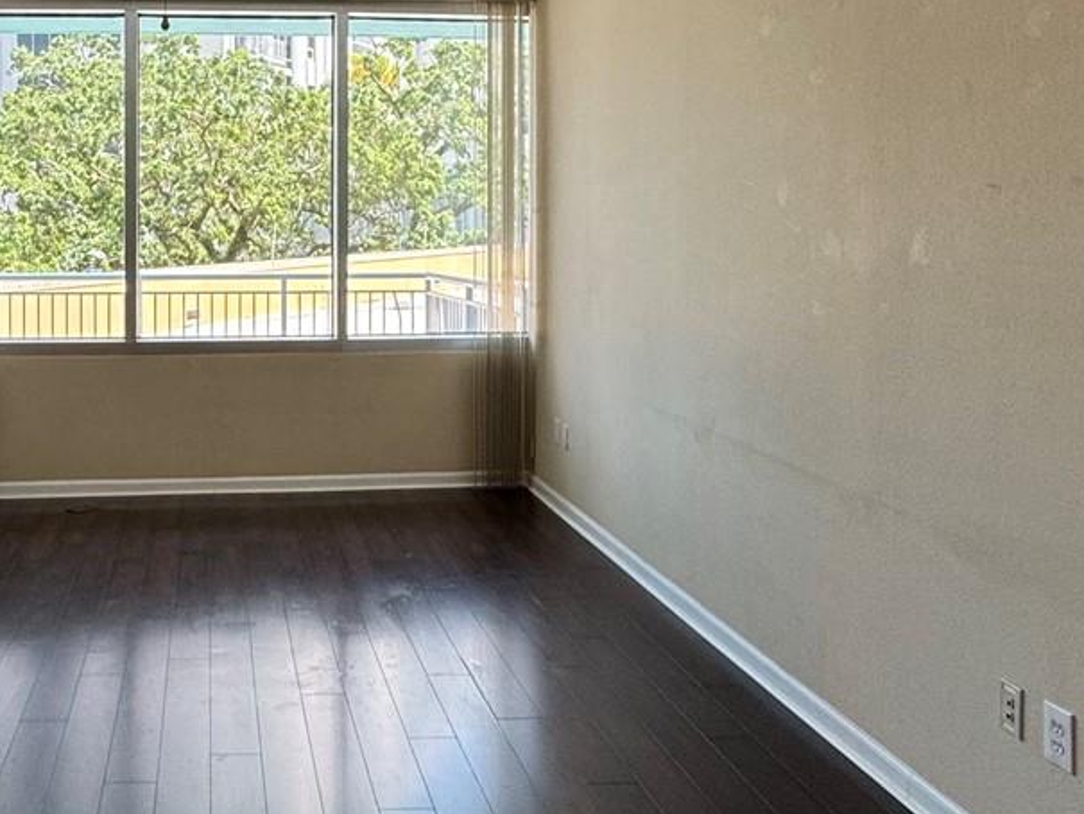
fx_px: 1159
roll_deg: +0.1
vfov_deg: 38.0
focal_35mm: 37
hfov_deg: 47.6
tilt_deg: -1.1
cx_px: 228
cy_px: 242
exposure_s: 1/120
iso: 100
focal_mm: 2.22
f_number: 2.2
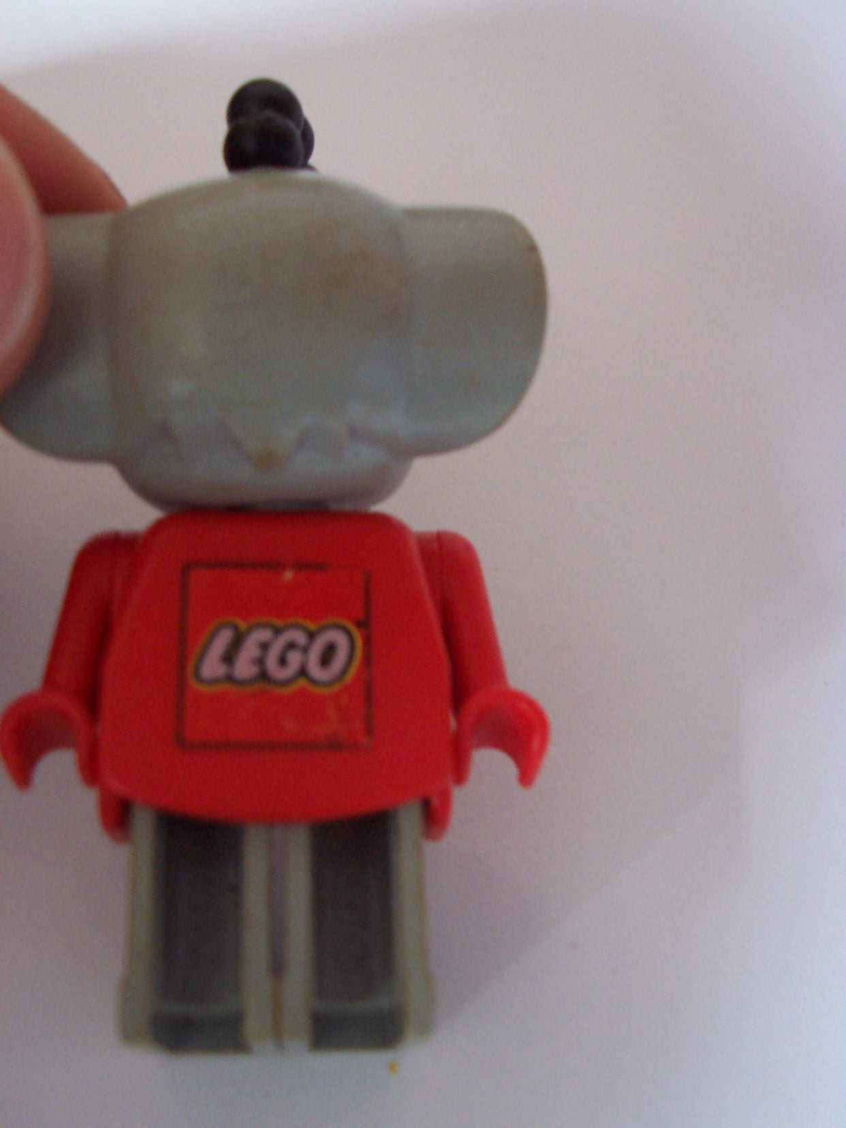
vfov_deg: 50.1
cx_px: 423
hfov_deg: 38.7
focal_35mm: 37
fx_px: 1206
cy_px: 564
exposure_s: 1/15
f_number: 2.8
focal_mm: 5.6
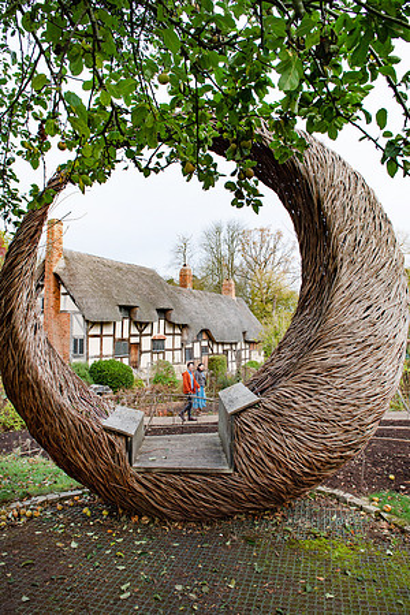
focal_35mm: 24
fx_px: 410
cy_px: 308
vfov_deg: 73.7
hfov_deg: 53.1
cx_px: 205
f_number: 7.1
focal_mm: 24
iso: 320
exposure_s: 1/250
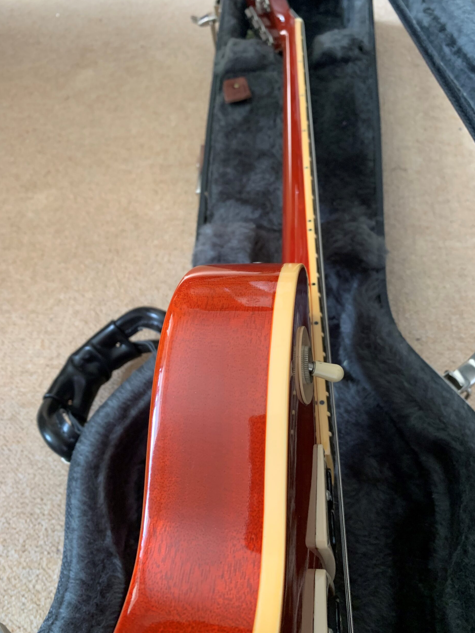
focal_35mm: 27
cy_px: 318
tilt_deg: -59.5
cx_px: 244
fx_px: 494
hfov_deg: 51.4
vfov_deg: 65.3
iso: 160
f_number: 1.8
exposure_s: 1/60
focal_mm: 4.25
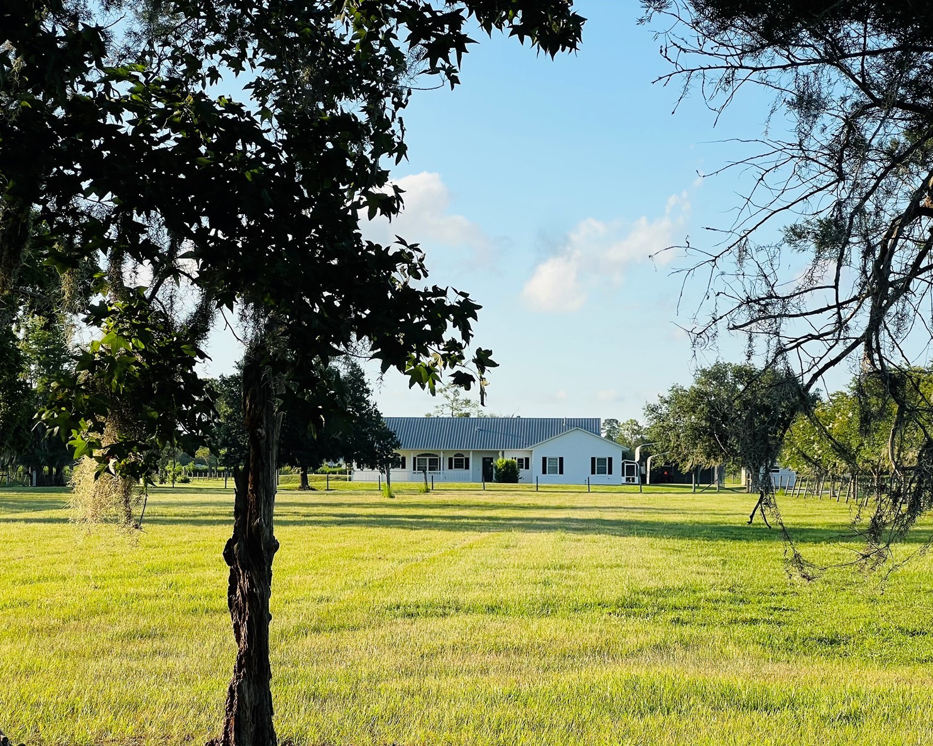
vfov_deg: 18.9
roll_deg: -0.1
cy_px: 374
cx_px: 493
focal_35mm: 81
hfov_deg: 23.6
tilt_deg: +2.4
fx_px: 2237
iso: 32
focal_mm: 9
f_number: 2.8
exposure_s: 1/401
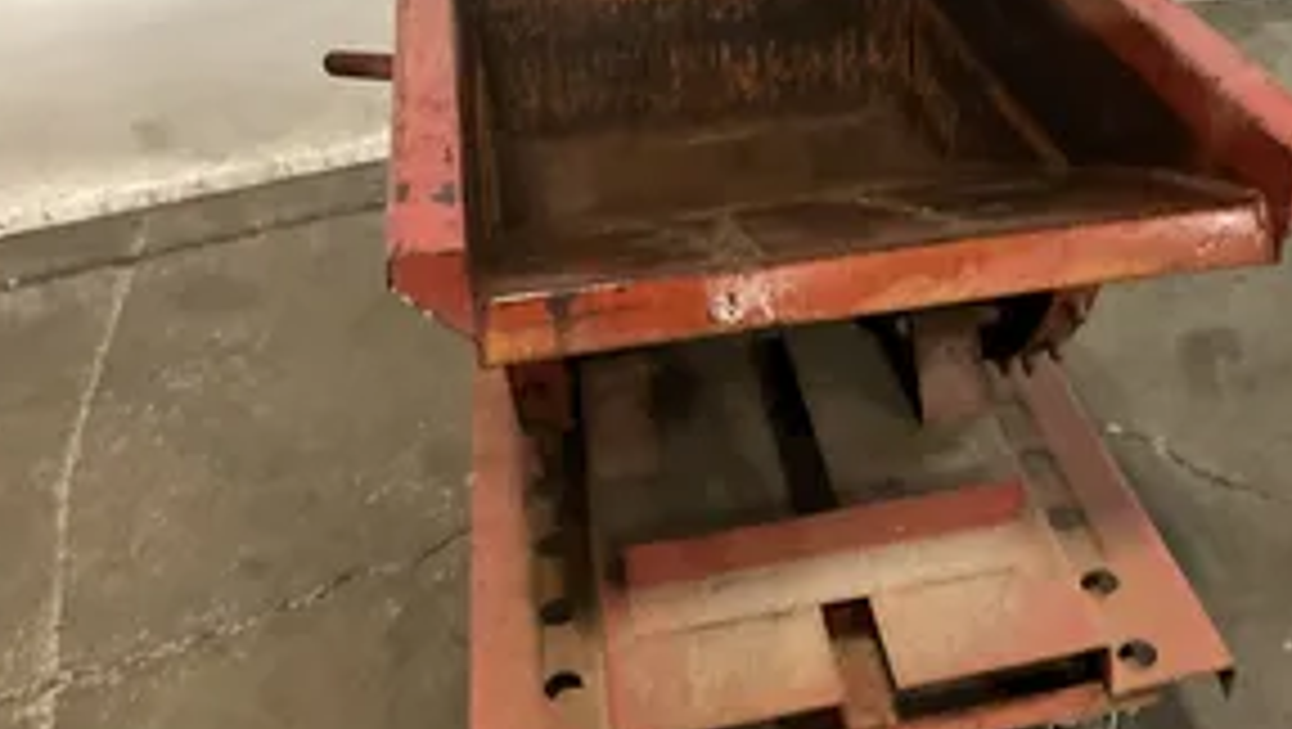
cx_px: 851
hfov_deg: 45.7
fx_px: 1509
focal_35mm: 44
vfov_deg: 26.9
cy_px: 212
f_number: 1.8
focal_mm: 3
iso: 320
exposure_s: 1/38
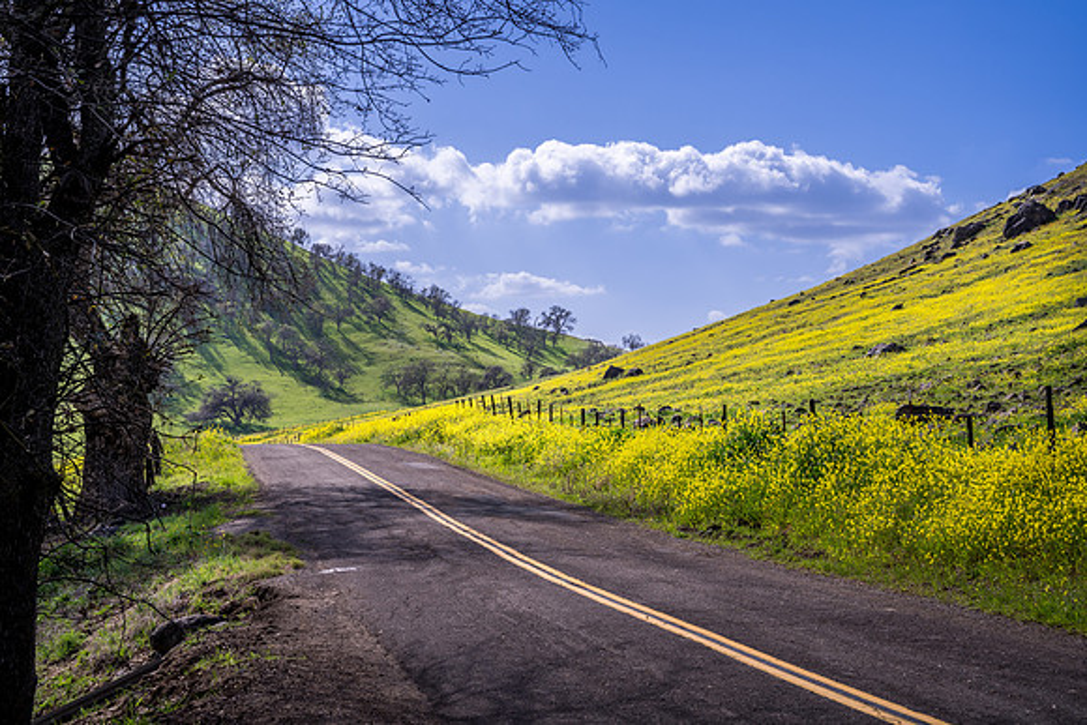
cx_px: 544
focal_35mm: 56
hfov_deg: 35.6
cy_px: 362
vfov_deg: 24.2
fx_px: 1691
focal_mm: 56
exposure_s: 1/60
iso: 72
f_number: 11
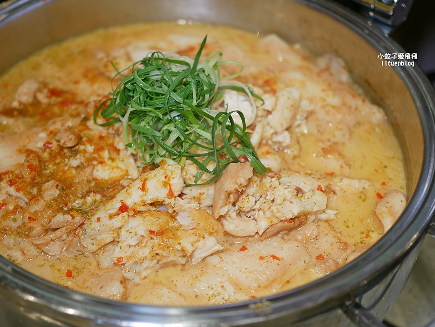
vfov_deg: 25.2
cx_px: 192
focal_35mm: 58
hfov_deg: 33.2
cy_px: 166
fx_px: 729
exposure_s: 1/100
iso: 200
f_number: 1.8
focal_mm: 25
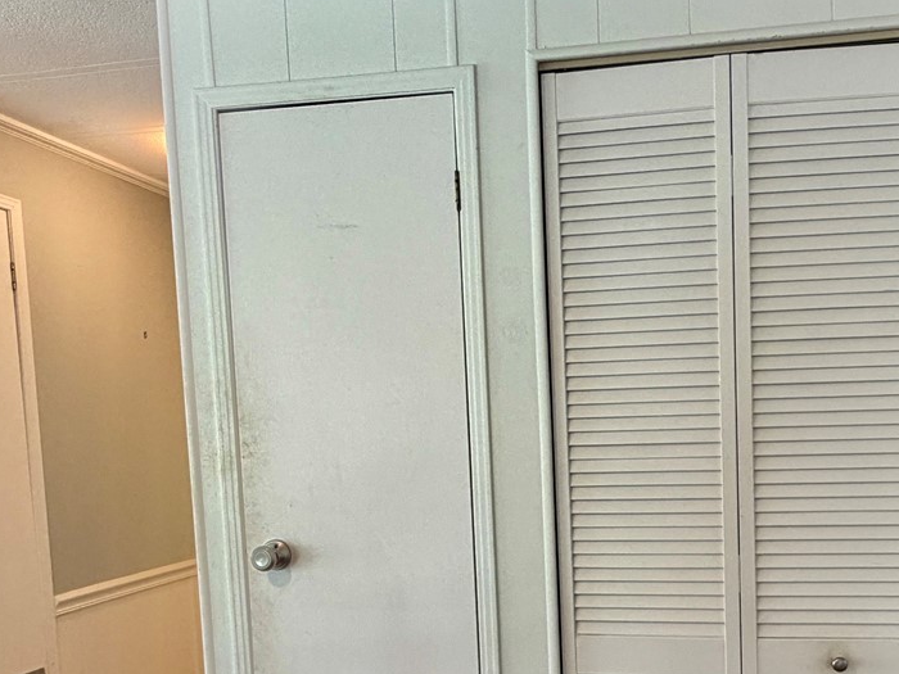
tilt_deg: -4.7
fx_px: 831
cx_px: 622
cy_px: 492
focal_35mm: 32
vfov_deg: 43.0
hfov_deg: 55.3
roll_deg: +1.6
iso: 200
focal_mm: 2.22
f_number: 2.2
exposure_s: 1/120
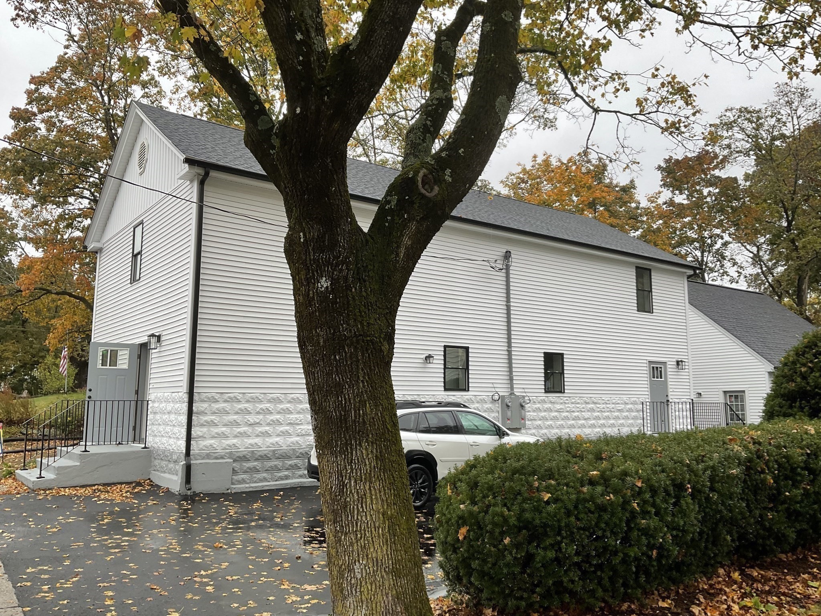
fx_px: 688
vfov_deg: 48.2
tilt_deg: +8.7
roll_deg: +1.0
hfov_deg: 61.7
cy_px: 308
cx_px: 410
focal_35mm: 29
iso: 20
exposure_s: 1/122
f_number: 1.8
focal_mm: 3
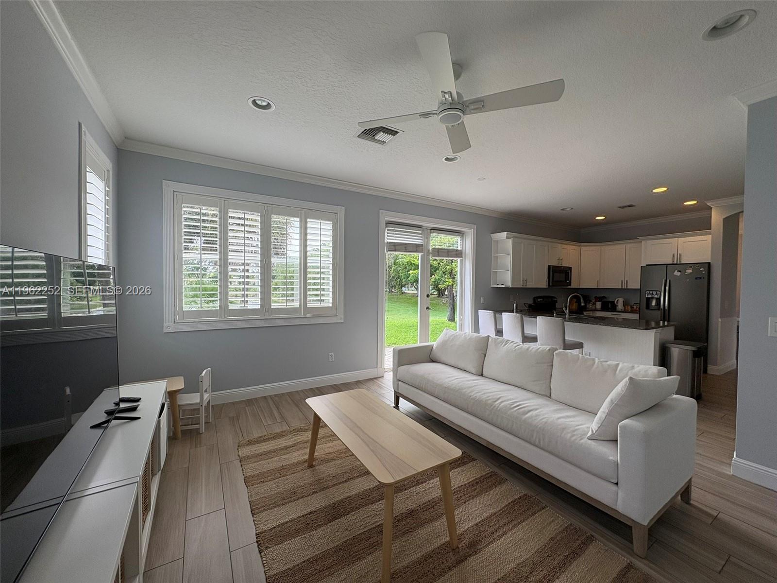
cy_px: 292
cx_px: 388
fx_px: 314
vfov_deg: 85.7
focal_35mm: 14
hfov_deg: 102.1
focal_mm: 2.22
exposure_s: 1/241
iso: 64
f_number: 2.2
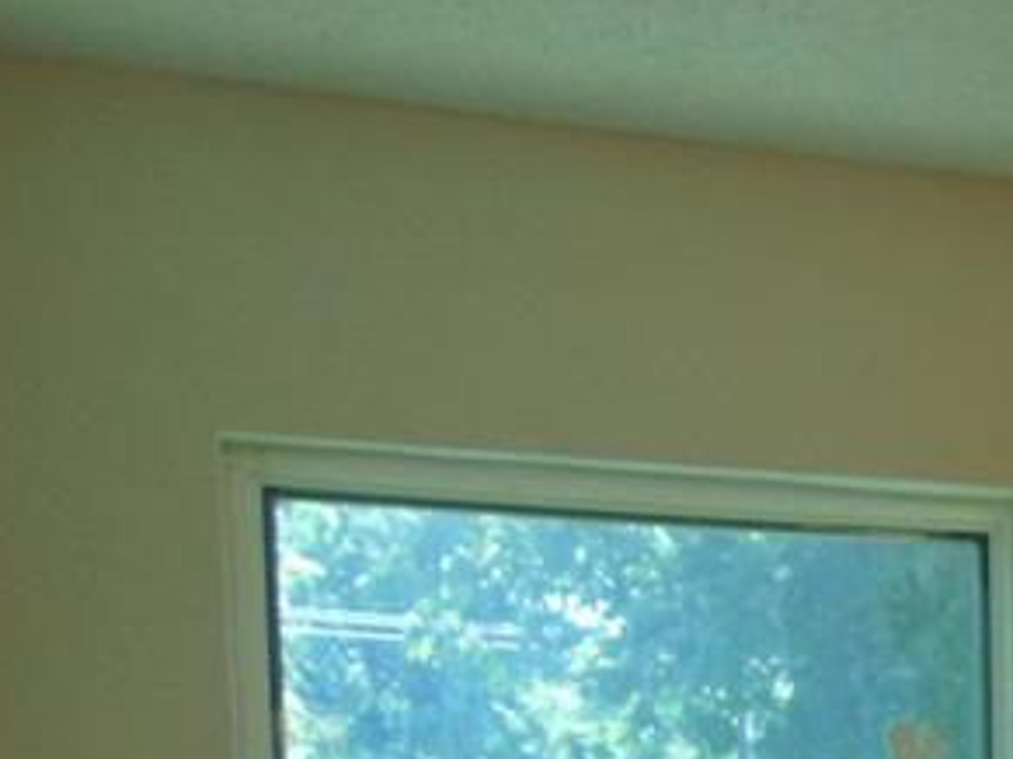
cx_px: 1741
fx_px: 2574
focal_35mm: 88
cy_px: 1100
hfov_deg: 18.3
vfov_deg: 15.6
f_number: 3
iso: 80
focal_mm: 4.5
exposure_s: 1/50
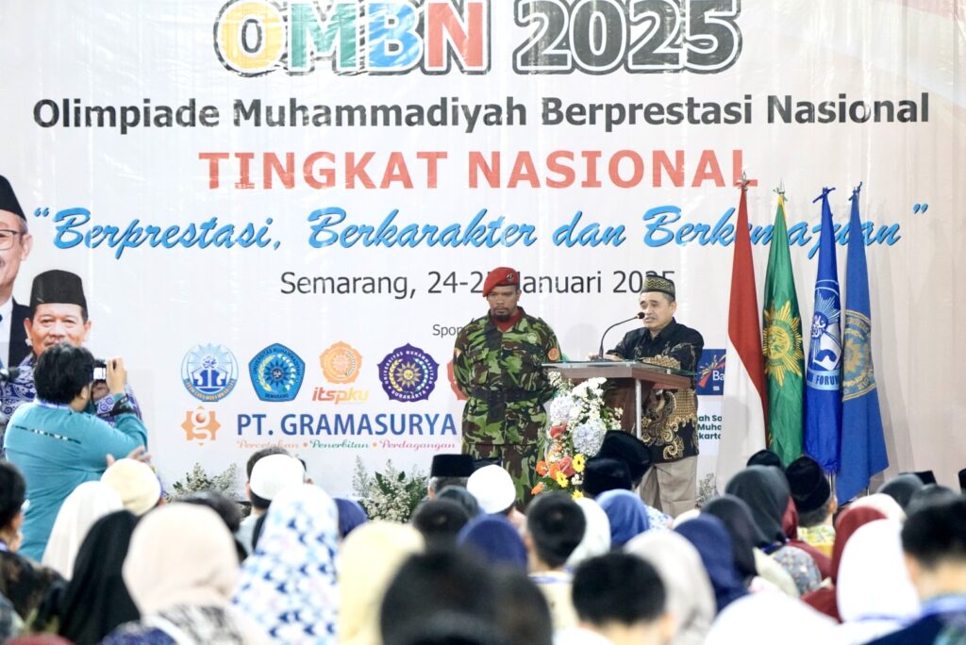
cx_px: 483
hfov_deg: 10.8
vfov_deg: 7.2
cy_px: 322
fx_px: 5114
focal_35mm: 190
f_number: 2.8
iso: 3200
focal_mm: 127
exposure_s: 1/100
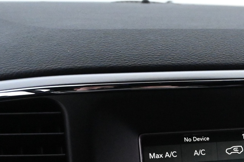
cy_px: 196
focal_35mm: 75
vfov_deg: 17.4
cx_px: 248
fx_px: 506
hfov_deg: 25.7
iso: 6400
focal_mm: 19.5
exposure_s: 1/60
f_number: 5
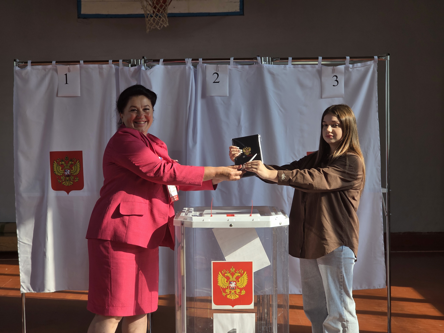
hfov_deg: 28.2
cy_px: 166
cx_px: 222
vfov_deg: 21.3
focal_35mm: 69
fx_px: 885
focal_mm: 7.9
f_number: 2.4
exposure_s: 1/400
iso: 50
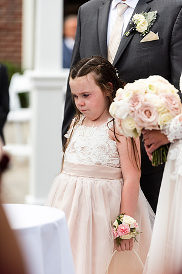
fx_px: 1517
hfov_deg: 6.9
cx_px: 91
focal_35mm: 200
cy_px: 137
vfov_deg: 10.3
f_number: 2.8
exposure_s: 1/800
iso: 64
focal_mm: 200
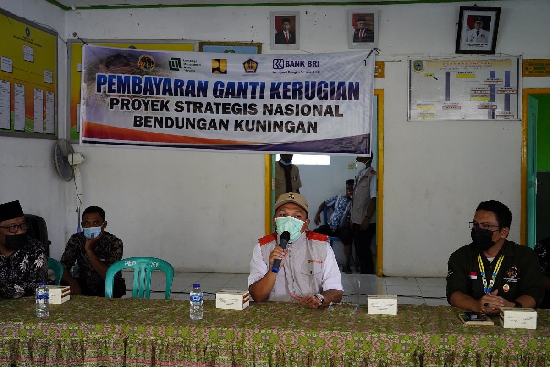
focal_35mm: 50
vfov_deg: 27.0
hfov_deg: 39.6
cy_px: 184
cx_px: 275
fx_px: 764
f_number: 5.6
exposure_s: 1/250
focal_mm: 50
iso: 6400
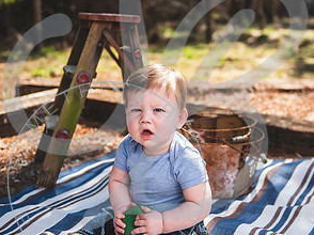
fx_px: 508
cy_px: 99
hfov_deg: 34.4
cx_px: 155
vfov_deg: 26.0
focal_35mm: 56
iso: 100
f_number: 2.8
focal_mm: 38
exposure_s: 1/1000
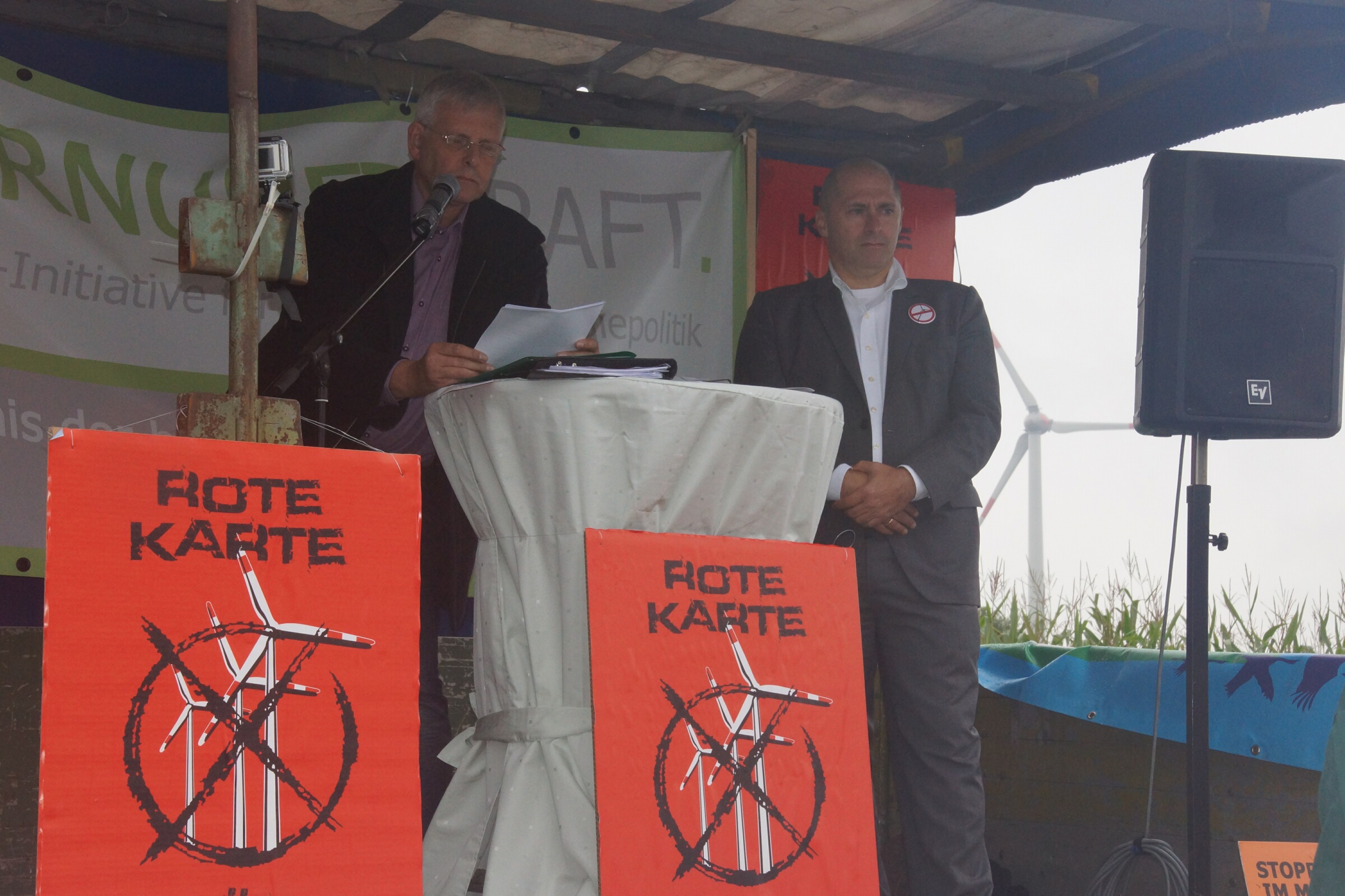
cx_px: 672
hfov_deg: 24.6
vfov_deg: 16.6
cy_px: 448
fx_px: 3082
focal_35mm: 82
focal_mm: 55
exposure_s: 1/250
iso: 800
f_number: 16
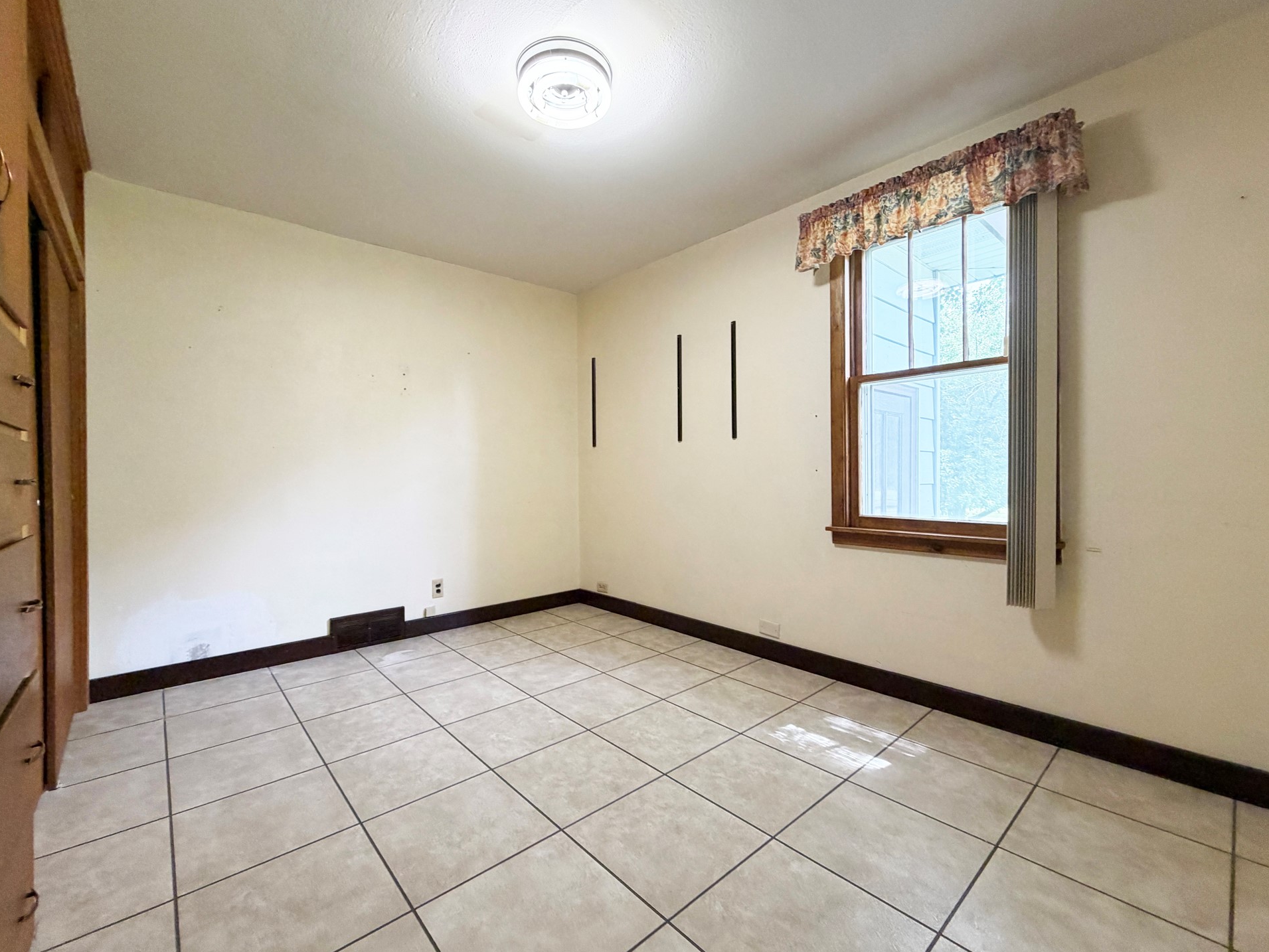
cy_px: 476
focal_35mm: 15
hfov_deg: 98.2
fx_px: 550
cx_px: 624
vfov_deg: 81.8
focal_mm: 2.22
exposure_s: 1/60
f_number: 2.2
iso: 200
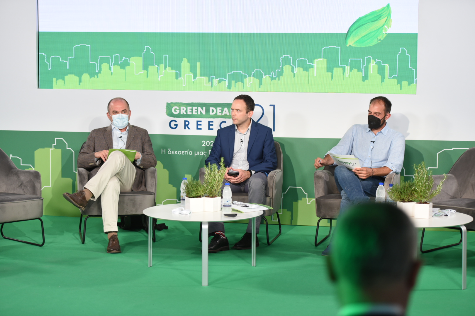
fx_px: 1121
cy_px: 158
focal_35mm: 85
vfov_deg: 16.1
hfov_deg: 23.9
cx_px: 238
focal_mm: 85
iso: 1000
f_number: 2.8
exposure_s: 1/160
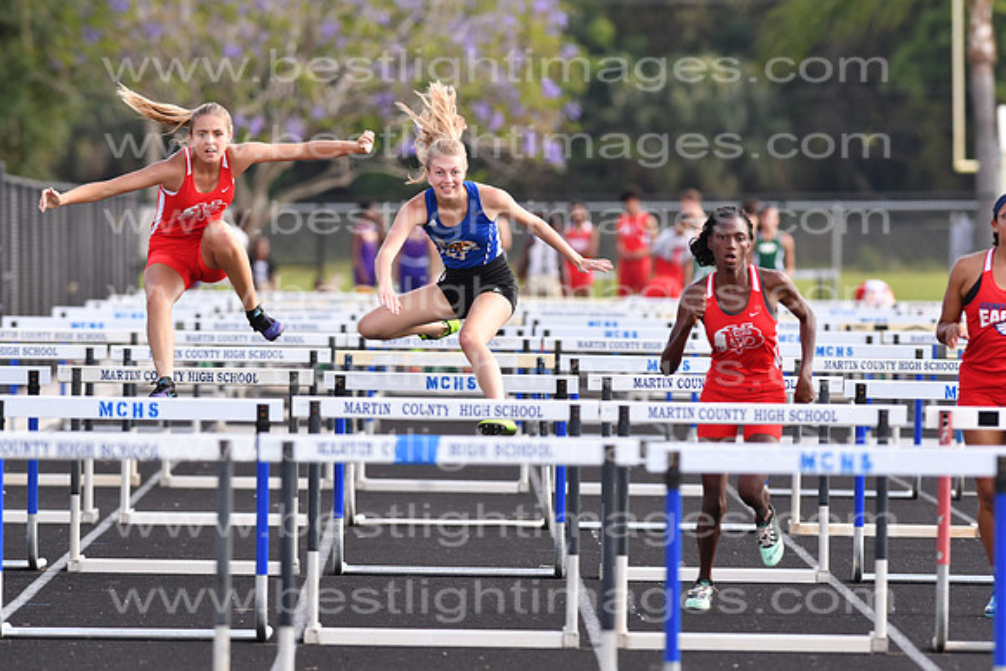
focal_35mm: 450
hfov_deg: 4.6
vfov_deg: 3.1
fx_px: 12577
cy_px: 336
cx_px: 503
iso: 400
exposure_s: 1/1000
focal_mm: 300
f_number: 5.6
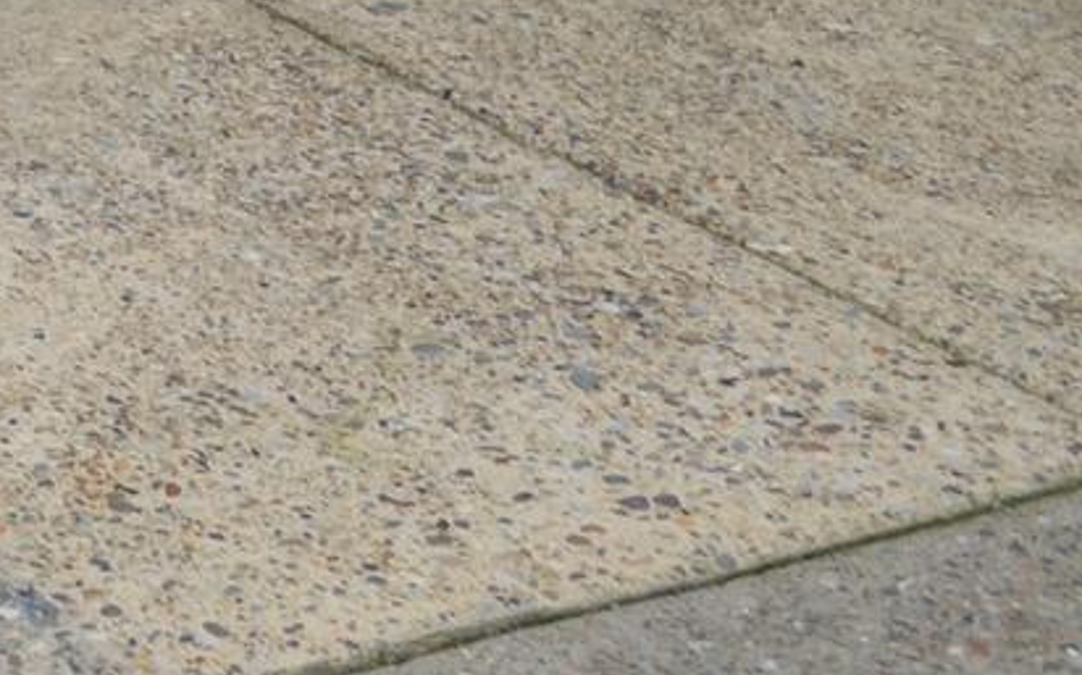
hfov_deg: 12.2
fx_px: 4480
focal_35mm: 152
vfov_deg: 7.9
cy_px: -1055
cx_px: -1100
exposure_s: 1/125
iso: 125
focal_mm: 20
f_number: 5.6
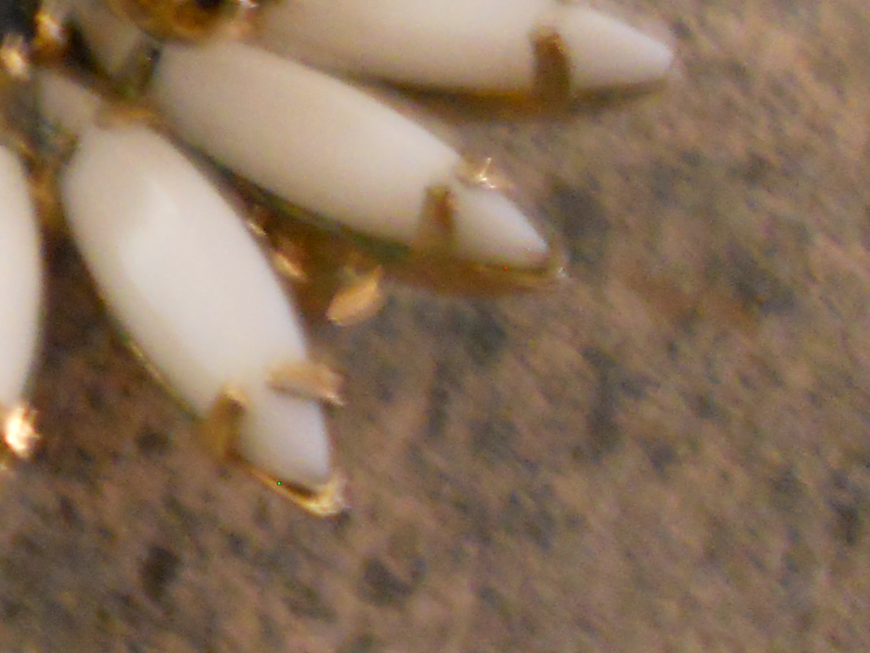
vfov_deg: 12.7
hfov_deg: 14.9
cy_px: 367
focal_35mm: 117
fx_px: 2941
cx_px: -646
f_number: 3.5
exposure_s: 1/3
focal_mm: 5.8
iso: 400
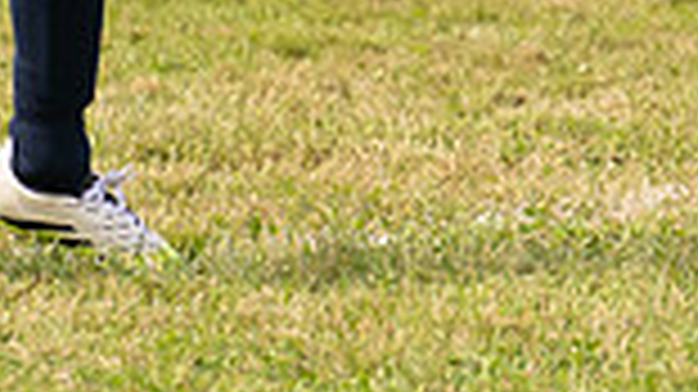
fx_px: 23068
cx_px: 502
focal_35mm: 1247
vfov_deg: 1.0
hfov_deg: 1.7
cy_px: -195
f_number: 2.8
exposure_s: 1/2500
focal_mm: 115
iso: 320
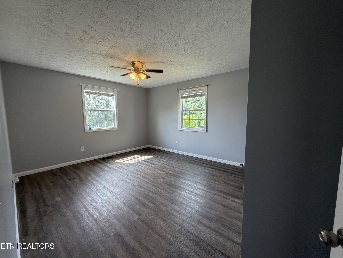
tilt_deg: -5.2
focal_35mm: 14
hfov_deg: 102.1
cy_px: 129
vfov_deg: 85.7
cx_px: 172
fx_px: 139
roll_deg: +0.9
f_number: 2.2
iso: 125
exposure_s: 1/121
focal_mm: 2.22
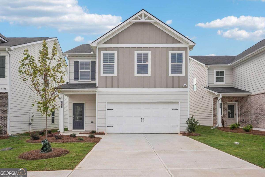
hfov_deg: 72.6
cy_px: 88
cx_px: 132
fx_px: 180
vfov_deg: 52.2
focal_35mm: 24
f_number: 8
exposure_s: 1/1000
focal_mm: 24.5
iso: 400
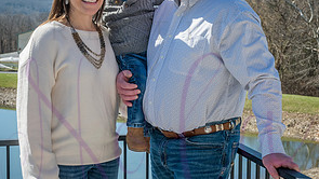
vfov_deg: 13.3
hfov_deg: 23.4
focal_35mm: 91
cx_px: 158
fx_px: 770
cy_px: 69
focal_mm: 57
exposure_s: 1/320
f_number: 13
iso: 400
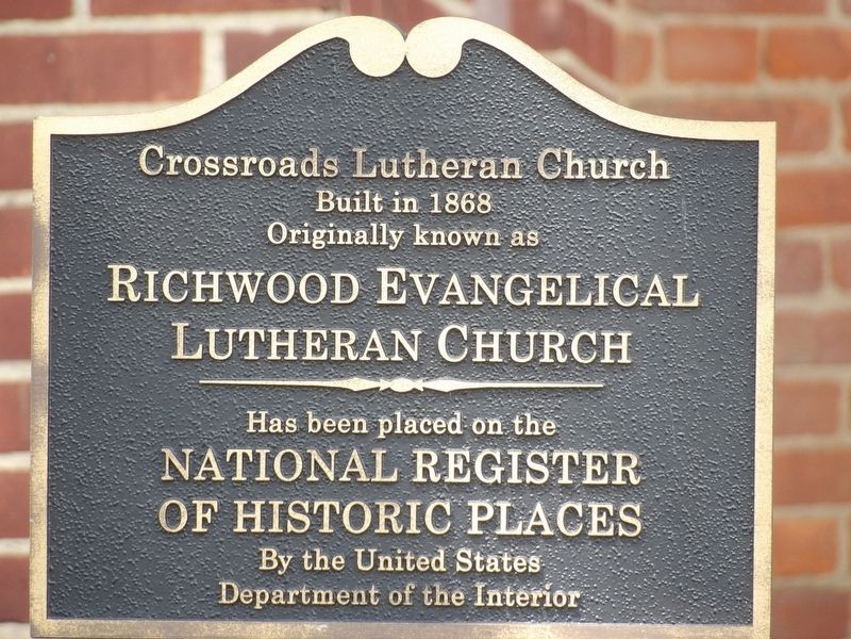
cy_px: 320
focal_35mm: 719
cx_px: 426
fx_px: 17676
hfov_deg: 2.8
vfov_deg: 2.1
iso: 171
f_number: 4.4
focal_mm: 128.9
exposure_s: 1/100
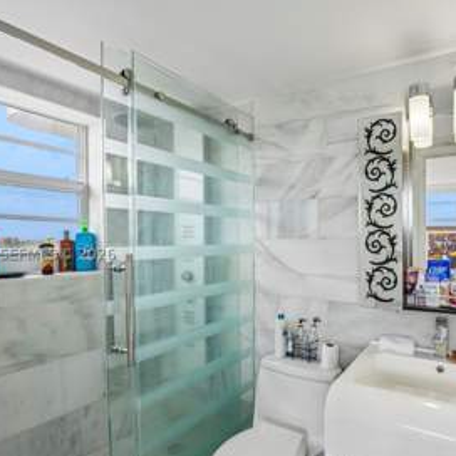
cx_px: 302
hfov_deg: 70.2
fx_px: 313
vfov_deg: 71.9
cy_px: 252
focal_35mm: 21
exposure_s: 1/30
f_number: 9
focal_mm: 14
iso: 200
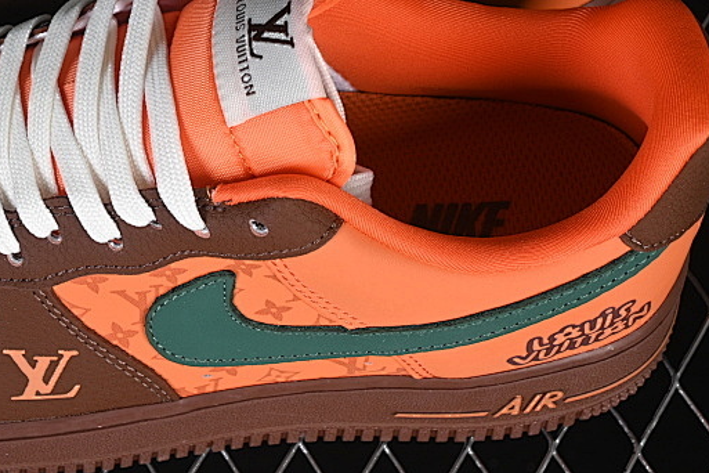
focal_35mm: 158
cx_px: 156
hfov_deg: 12.9
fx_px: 3111
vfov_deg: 8.7
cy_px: 33
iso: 160
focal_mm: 50
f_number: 6.3
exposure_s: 1/60
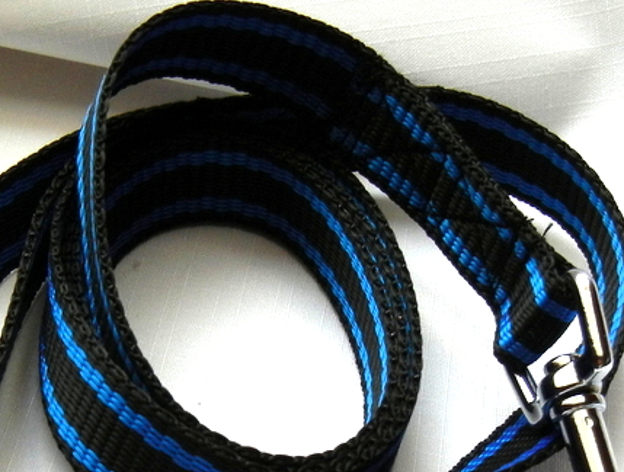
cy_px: 360
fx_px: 1012
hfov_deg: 33.8
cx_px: 180
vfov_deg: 25.9
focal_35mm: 56
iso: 160
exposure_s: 1/328
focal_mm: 5.4
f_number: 3.5
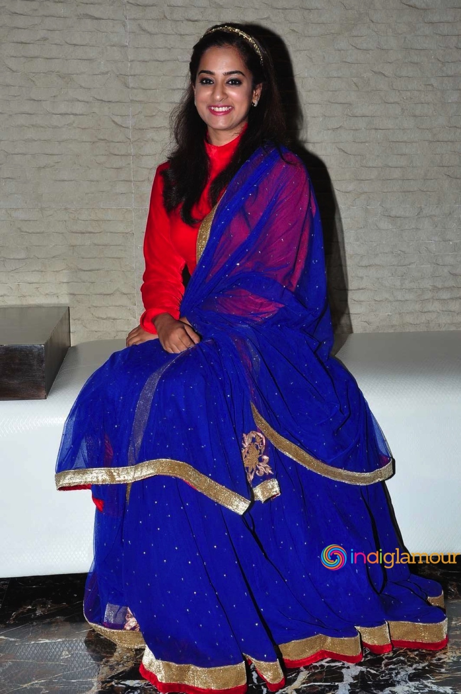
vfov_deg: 43.6
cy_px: 347
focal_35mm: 45
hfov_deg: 29.8
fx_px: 866
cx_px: 230
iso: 400
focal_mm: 30
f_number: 13
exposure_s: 1/125
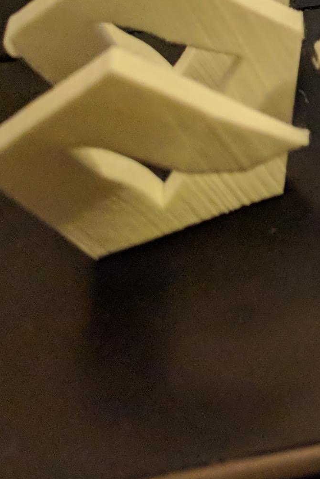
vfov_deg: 18.2
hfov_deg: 10.1
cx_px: 889
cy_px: -12
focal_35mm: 109
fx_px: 1453
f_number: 2
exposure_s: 1/48.6
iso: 410
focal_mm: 4.67
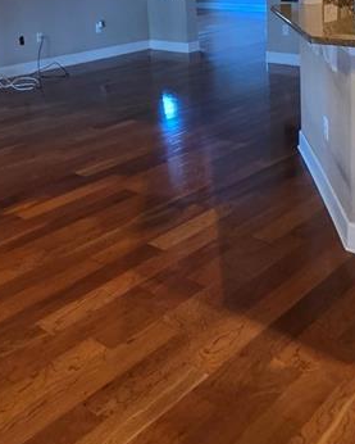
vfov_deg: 39.0
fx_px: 578
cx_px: 232
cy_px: 42
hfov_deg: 33.9
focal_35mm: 44
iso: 500
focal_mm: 2.2
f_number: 1.9
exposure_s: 1/60
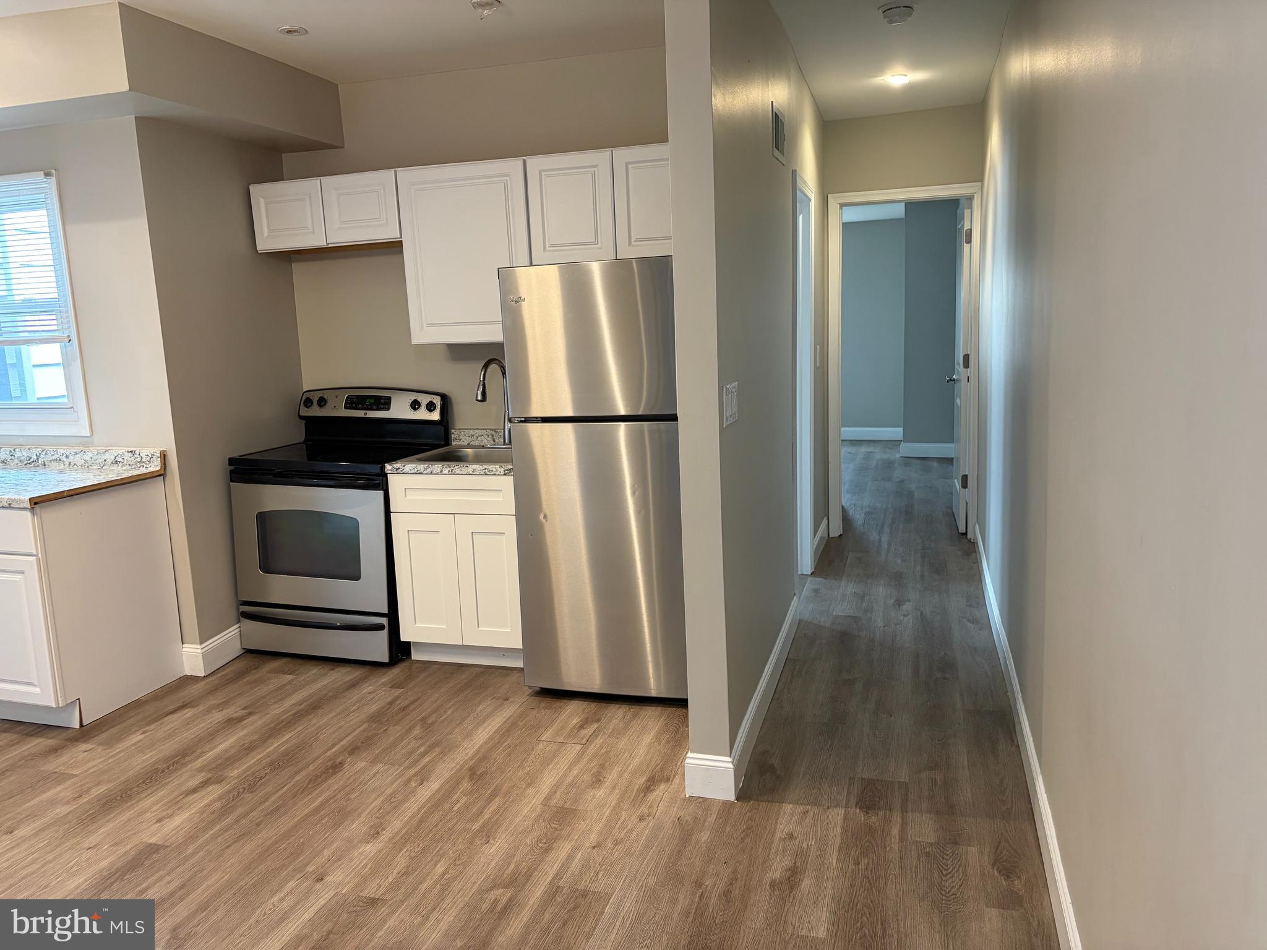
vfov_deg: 53.1
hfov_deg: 67.3
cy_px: 475
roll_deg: +2.4
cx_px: 634
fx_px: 952
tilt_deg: -9.6
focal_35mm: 26
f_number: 1.6
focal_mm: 5.96
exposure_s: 1/60
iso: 160
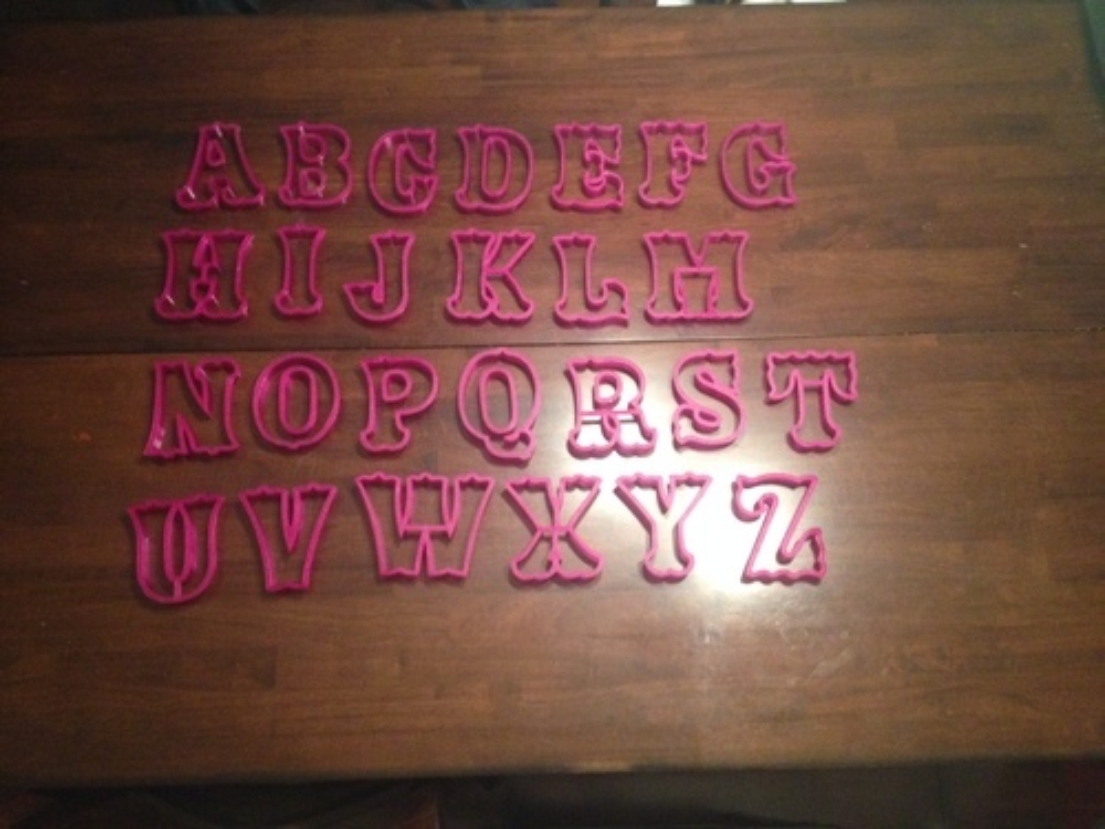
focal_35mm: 35
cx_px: 552
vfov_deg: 40.7
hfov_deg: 52.6
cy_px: 414
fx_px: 1117
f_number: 2.4
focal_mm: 4.28
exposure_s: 1/15
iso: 500
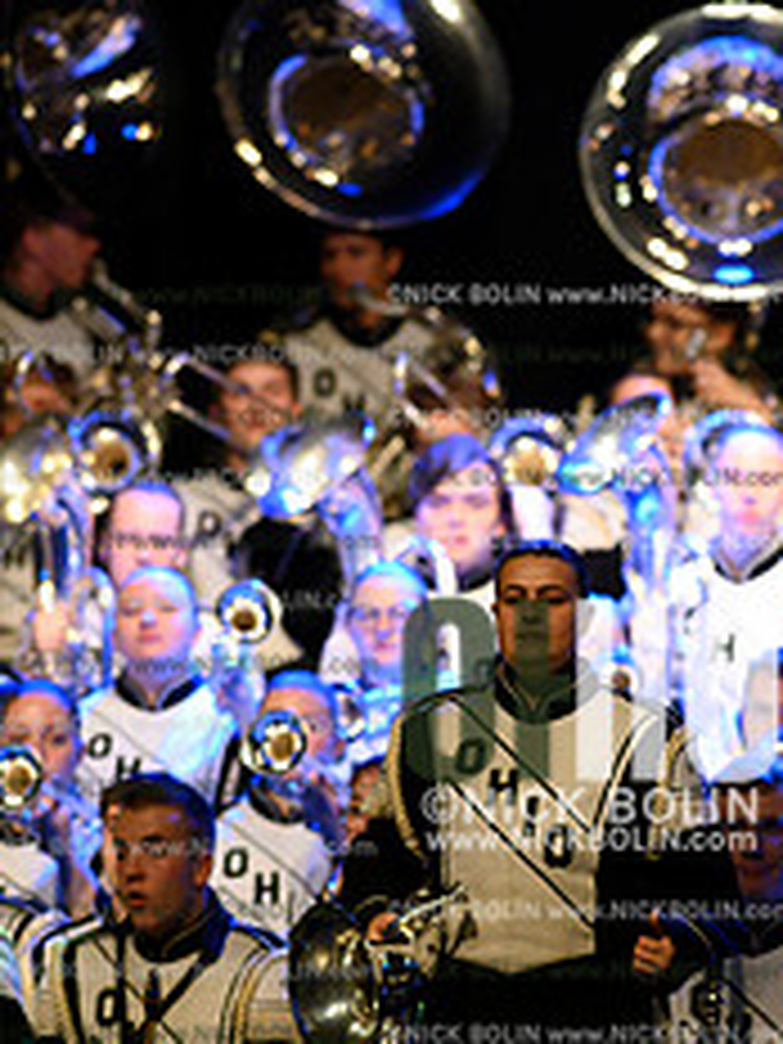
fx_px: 16859
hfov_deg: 2.7
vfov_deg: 3.5
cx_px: 590
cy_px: 724
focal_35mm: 559
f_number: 4
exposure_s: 1/500
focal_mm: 300
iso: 6400
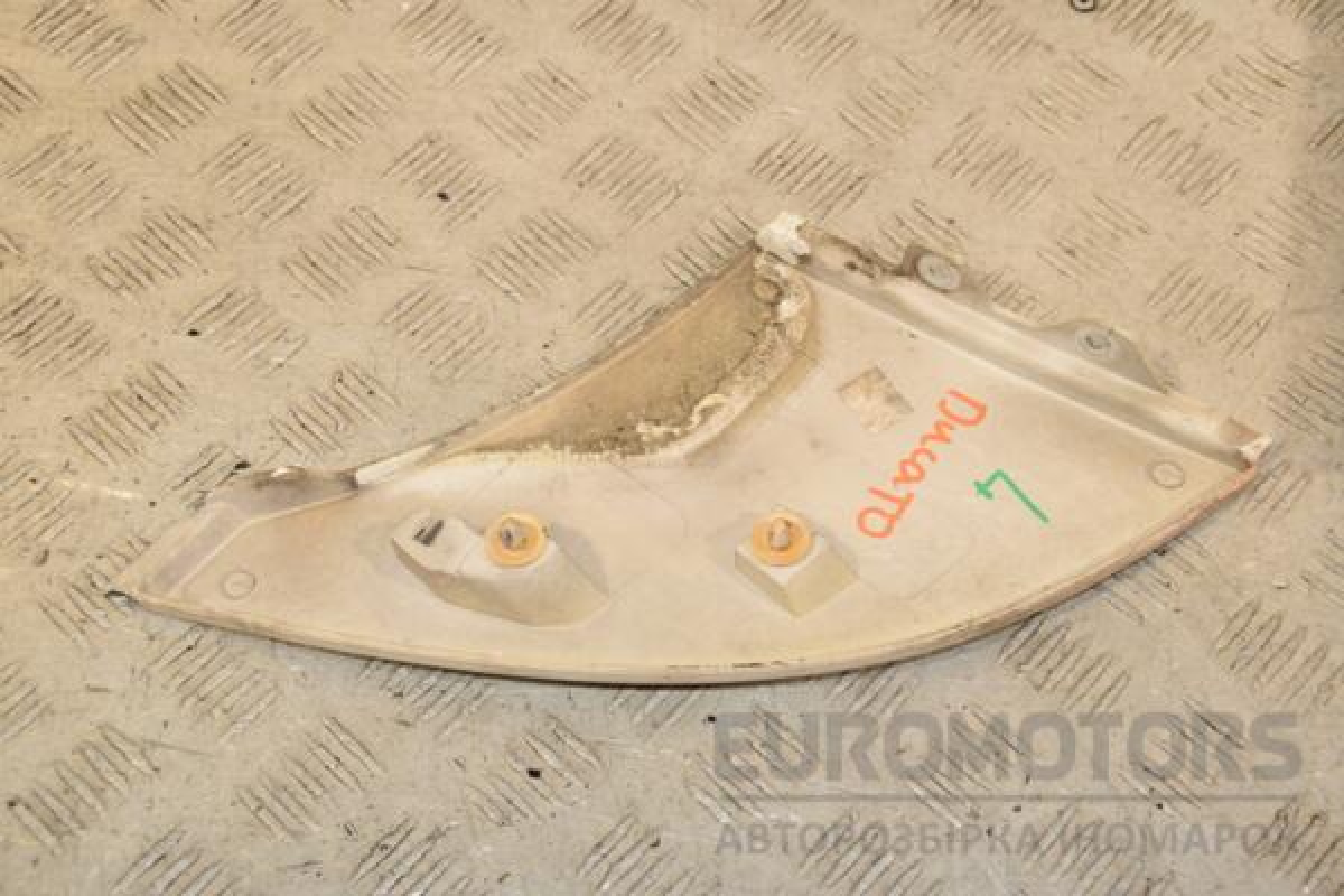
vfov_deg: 26.5
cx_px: 672
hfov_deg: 38.9
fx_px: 1904
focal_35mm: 51
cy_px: 448
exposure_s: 1/200
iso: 800
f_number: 8
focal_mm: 34
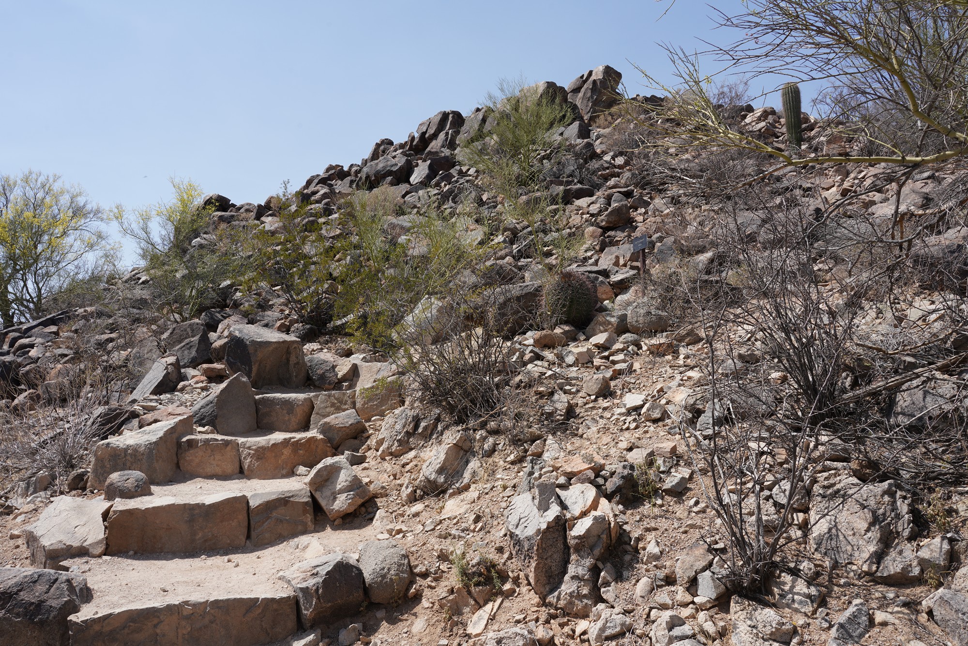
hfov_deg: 65.5
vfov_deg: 46.4
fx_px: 753
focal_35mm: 28
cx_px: 484
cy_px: 323
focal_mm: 28
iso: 100
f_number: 16
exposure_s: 1/80
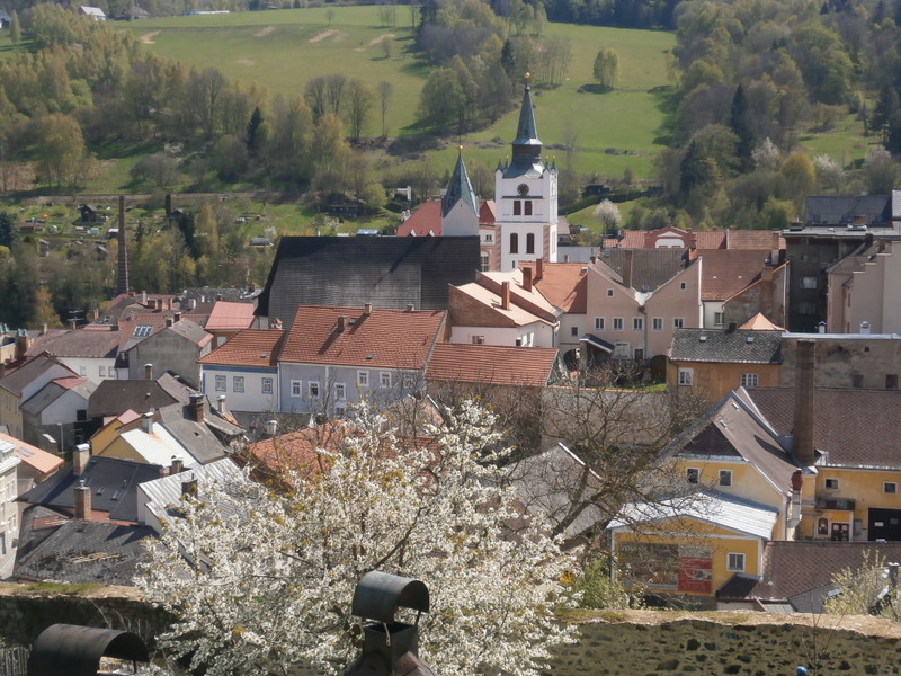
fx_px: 1562
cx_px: 450
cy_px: 338
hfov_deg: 32.2
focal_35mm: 60
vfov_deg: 24.4
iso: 80
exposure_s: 1/640
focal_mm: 10.7
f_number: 3.9
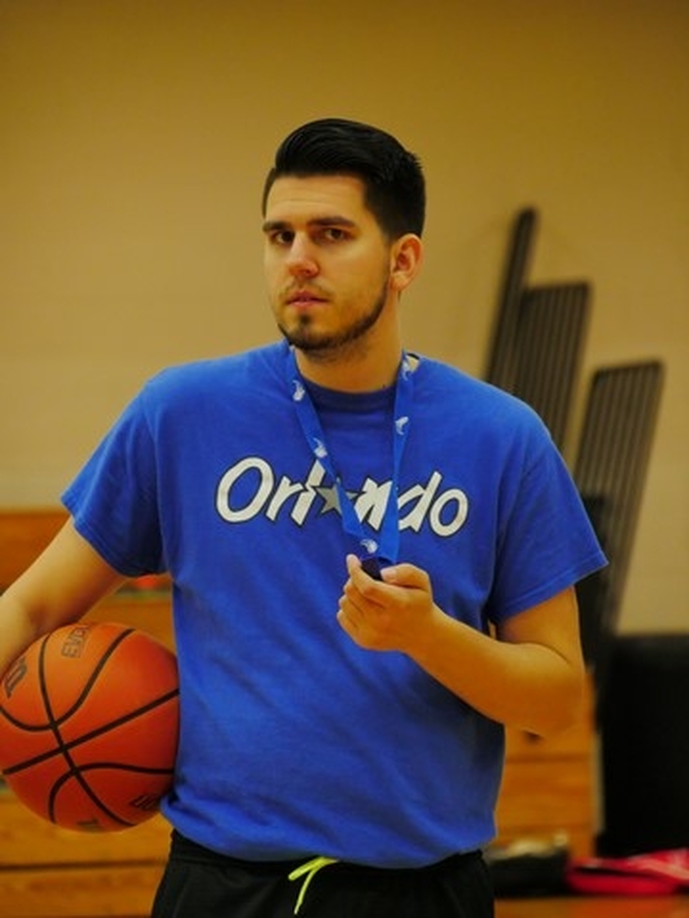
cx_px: 344
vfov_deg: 7.1
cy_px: 459
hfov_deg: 5.3
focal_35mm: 280
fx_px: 7431
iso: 3200
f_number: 5.6
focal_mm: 140
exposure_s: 1/160
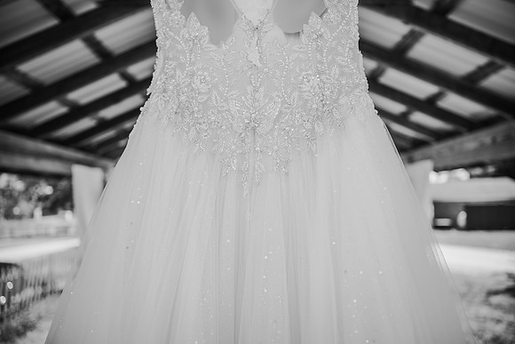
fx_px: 343
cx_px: 258
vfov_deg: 53.2
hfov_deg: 73.7
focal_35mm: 24
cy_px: 172
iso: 100
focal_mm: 24
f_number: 2.8
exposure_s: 1/640
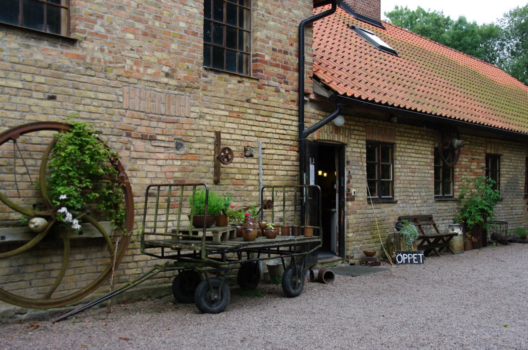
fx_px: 571
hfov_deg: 49.6
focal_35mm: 39
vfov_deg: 34.1
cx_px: 264
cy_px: 175
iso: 200
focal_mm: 26
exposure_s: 1/60
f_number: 4.5
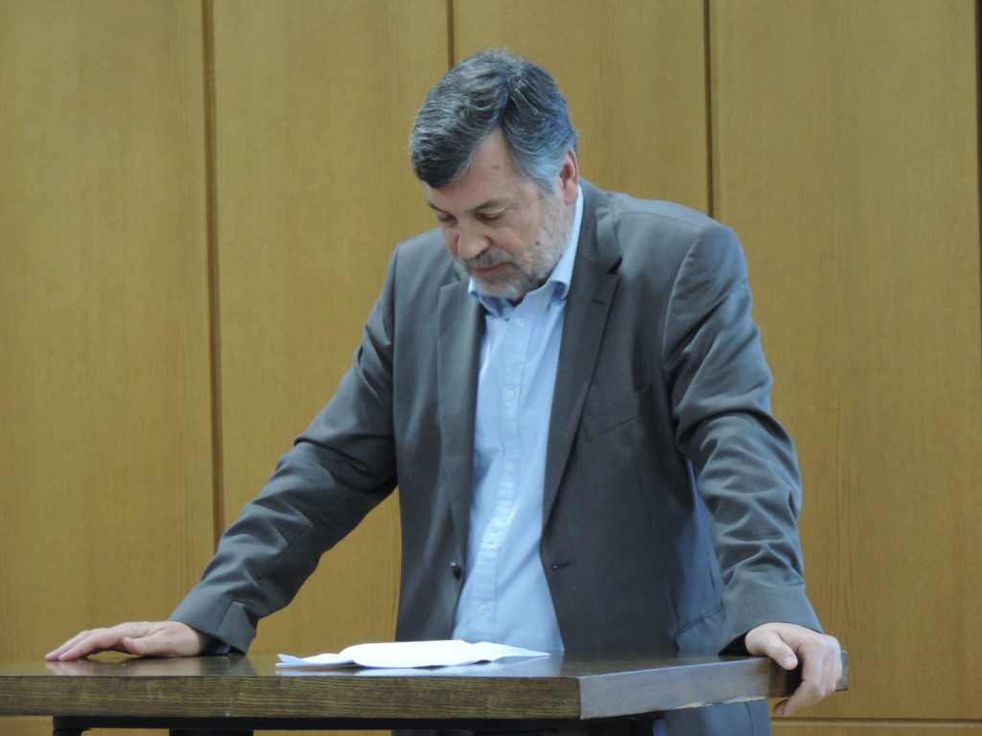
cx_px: 491
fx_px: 5674
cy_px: 368
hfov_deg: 9.9
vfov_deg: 7.4
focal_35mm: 200
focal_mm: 35.6
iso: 800
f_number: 4.6
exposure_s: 1/5
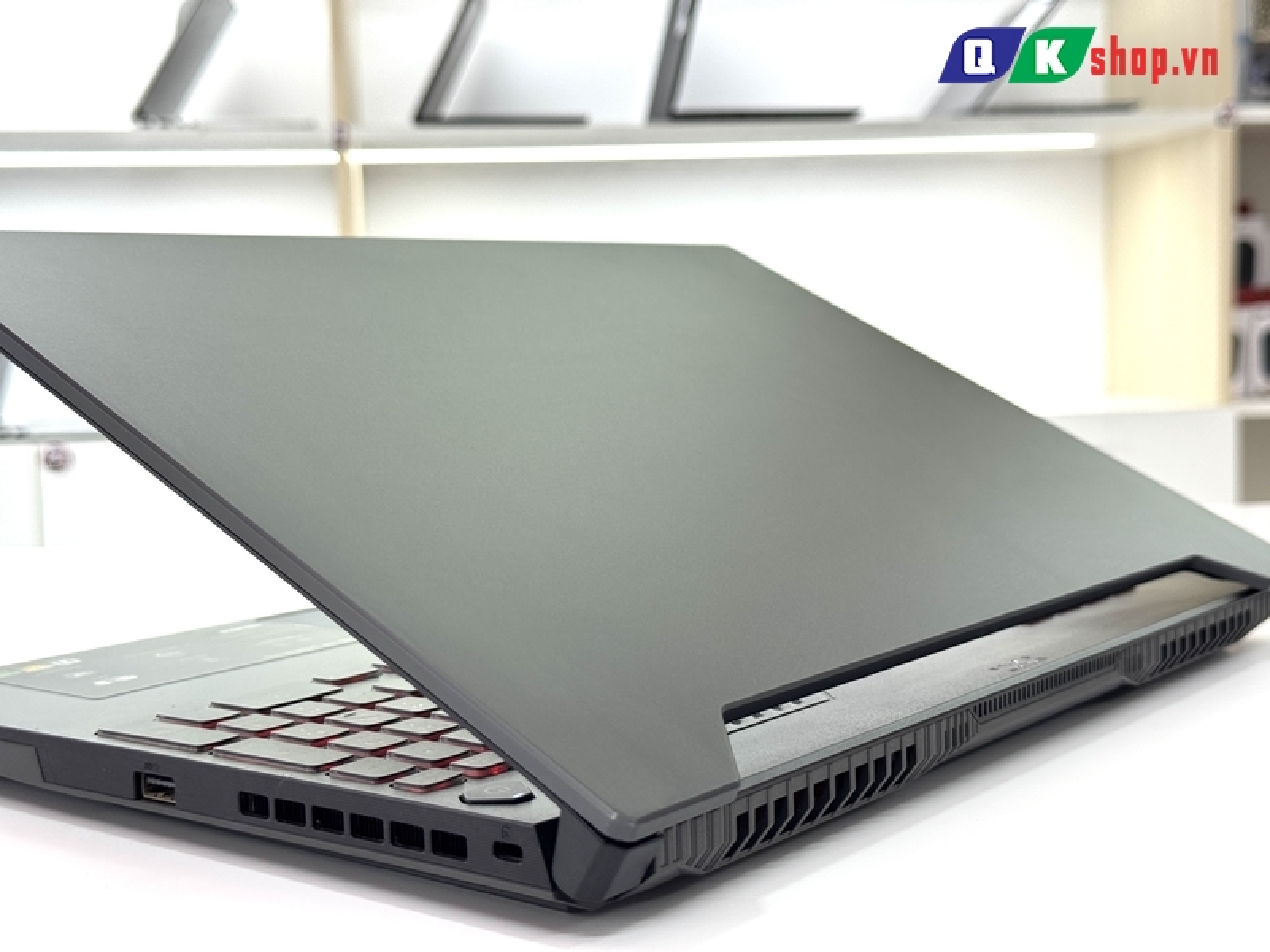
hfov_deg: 39.7
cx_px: 635
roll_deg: +2.4
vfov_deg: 30.3
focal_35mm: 48
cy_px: 476
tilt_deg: -4.8
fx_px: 1761
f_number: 1.78
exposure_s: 1/121
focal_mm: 6.76
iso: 64
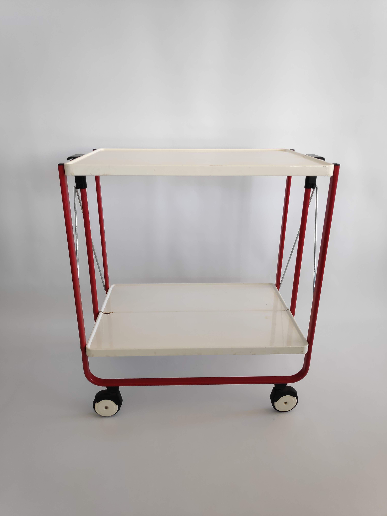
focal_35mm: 20
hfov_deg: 66.0
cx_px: 194
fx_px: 298
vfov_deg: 81.7
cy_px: 258
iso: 310
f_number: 1.9
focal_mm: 3.94
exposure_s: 1/100
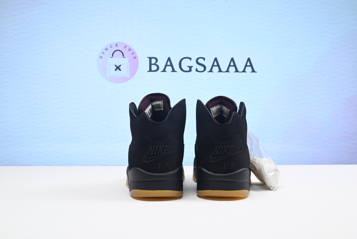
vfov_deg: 35.1
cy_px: 120
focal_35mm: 38
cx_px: 178
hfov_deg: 50.7
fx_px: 377
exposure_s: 1/2
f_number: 16
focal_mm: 38
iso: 100
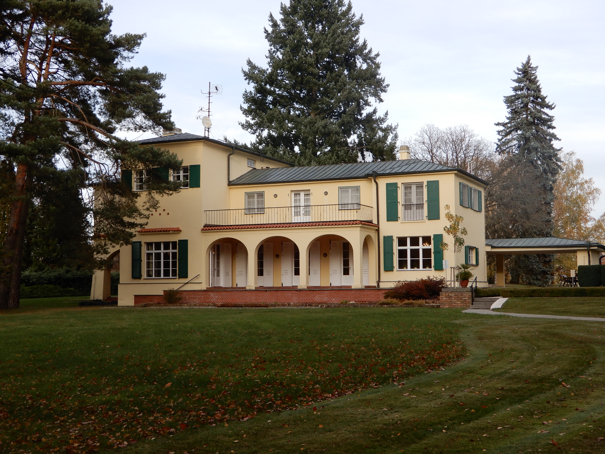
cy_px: 227
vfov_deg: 29.1
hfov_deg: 38.2
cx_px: 302
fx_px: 874
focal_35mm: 50
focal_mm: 8.9
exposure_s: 1/200
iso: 80
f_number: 4
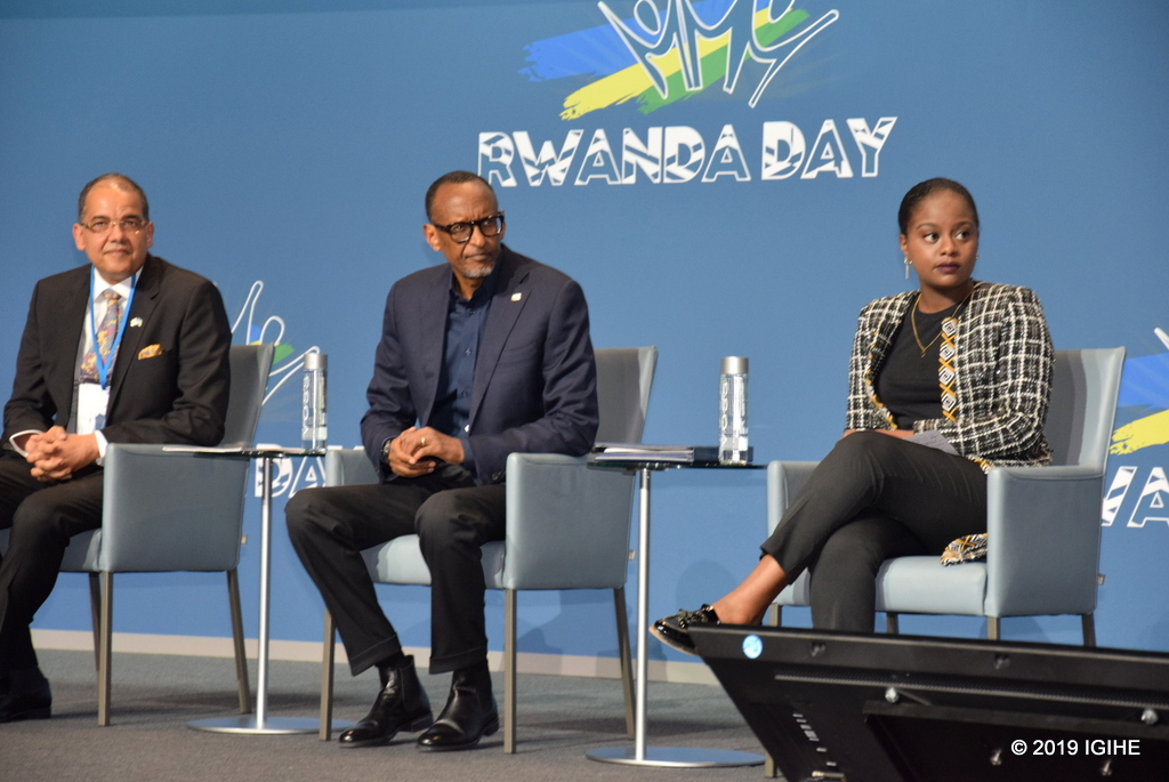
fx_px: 4388
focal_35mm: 135
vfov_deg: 10.2
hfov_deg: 15.2
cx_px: 584
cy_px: 391
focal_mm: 90
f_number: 5.6
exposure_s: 1/60
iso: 1100
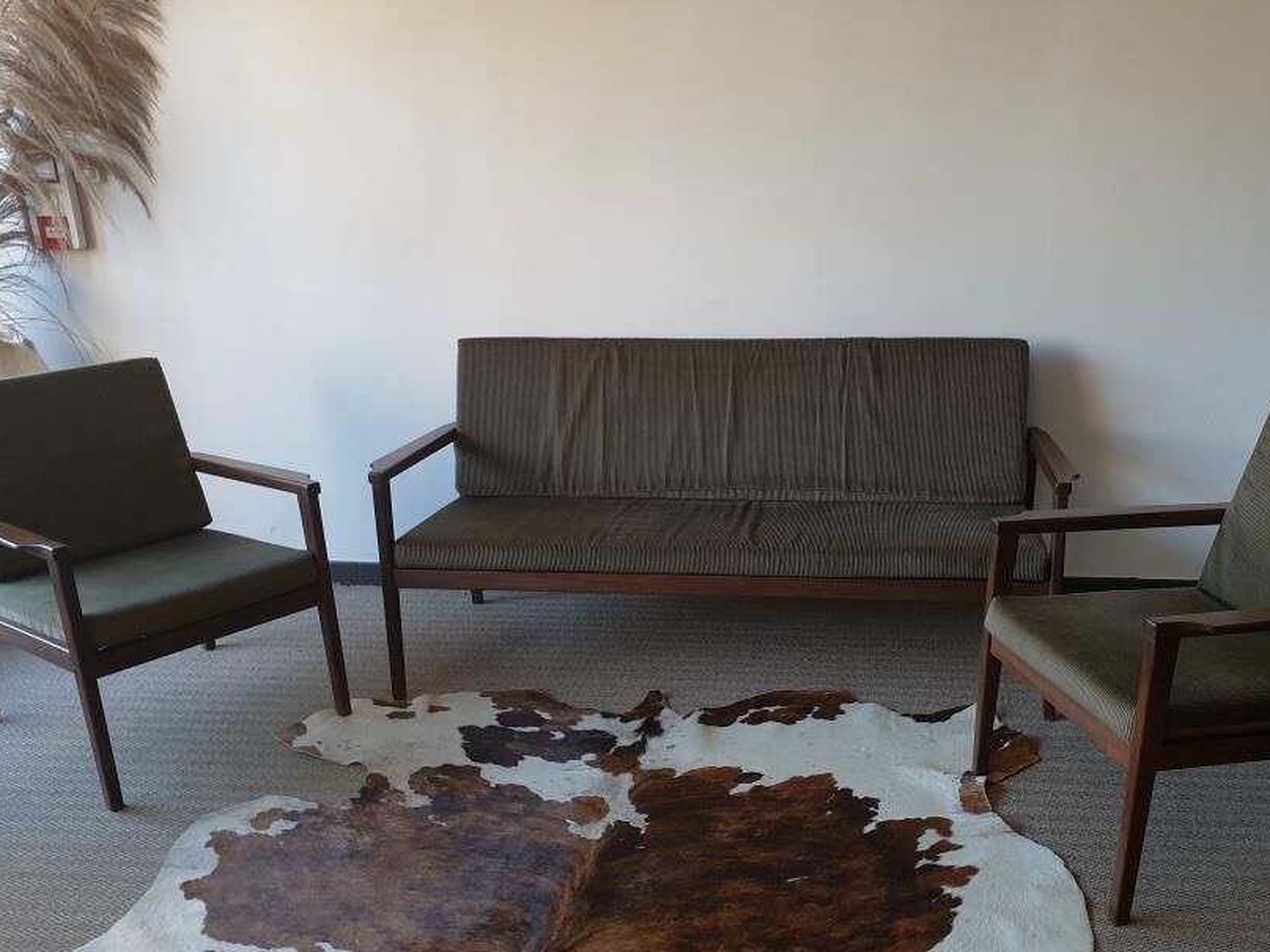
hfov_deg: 55.0
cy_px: 549
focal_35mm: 33
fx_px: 1211
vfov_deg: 42.8
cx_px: 751
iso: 160
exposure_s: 1/50
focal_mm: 4.3
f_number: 2.4
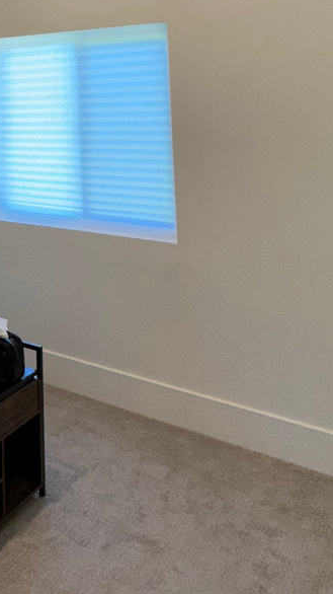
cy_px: 52
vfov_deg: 45.4
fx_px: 629
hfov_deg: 26.3
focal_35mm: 40
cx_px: -71
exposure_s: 1/120
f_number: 2.2
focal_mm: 2.22
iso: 100
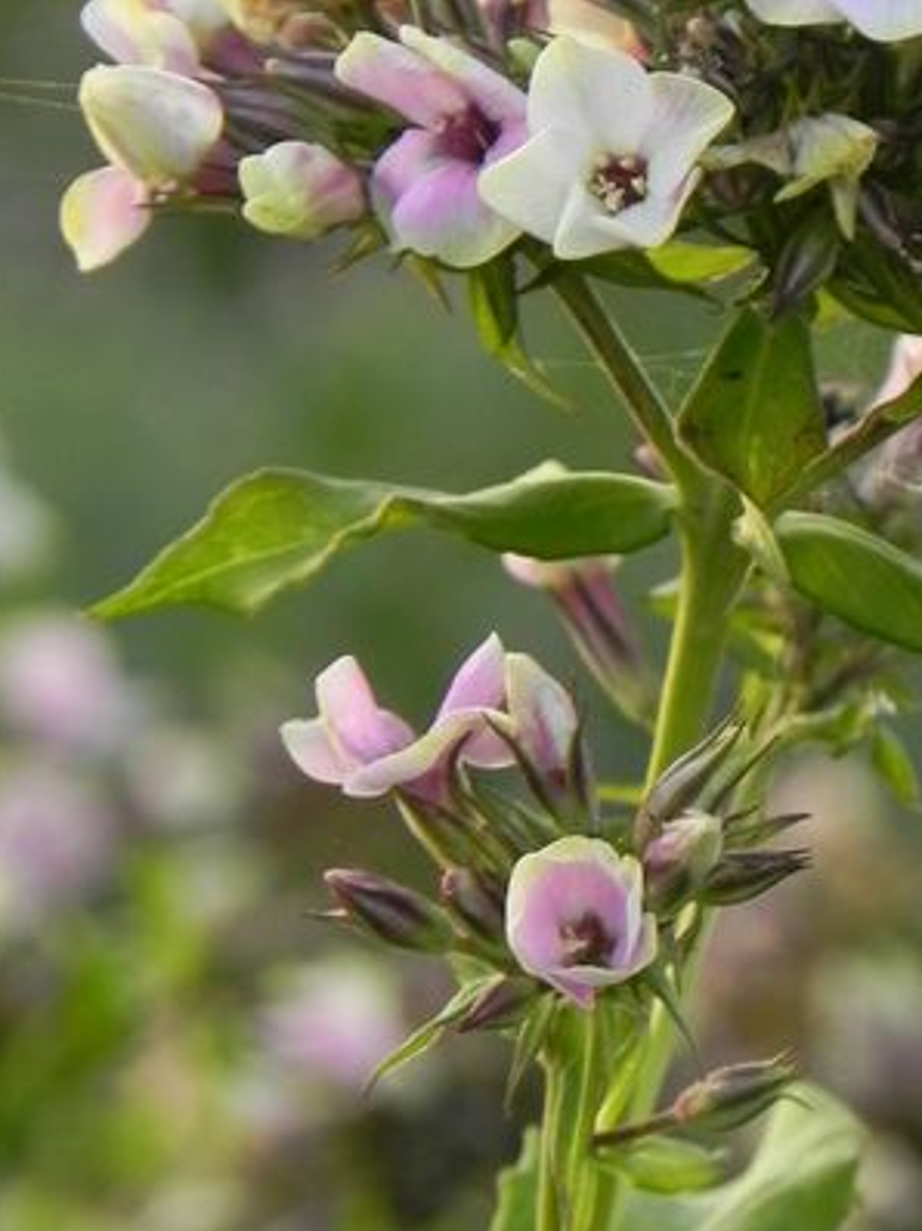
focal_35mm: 497
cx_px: 712
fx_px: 17669
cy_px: 393
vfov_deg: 4.0
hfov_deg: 3.0
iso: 160
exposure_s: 1/40
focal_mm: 44
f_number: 5
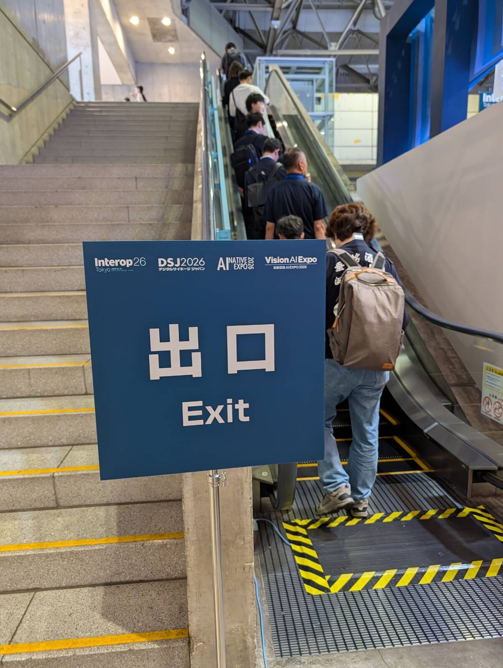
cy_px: 334
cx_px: 252
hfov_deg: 56.9
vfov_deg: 71.5
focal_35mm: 24
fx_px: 464
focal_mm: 6.9
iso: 599
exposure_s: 1/100
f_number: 1.68
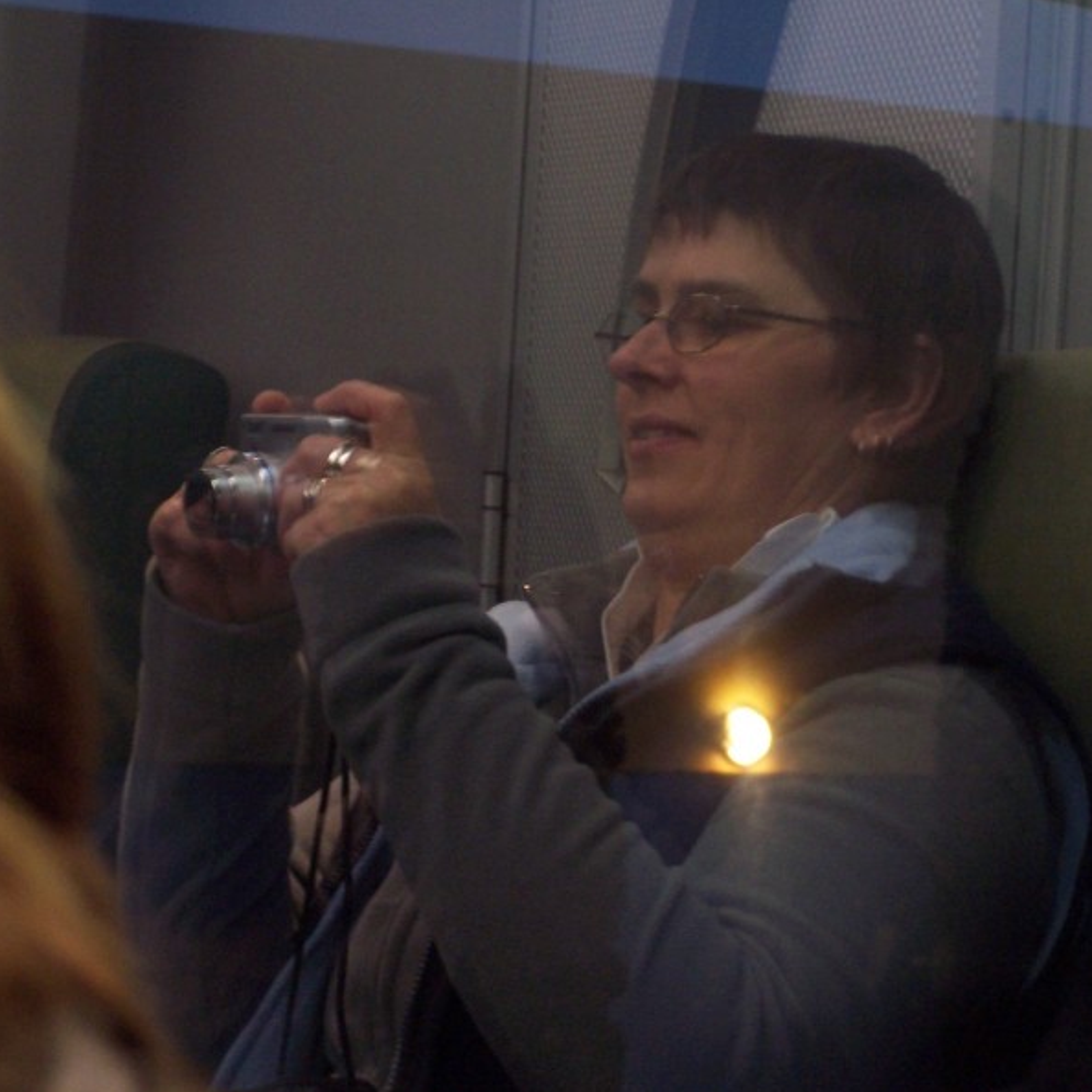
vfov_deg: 14.0
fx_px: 4461
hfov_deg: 13.9
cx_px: 669
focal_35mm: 125
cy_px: 548
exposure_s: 1/8
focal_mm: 17.5
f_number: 3.2
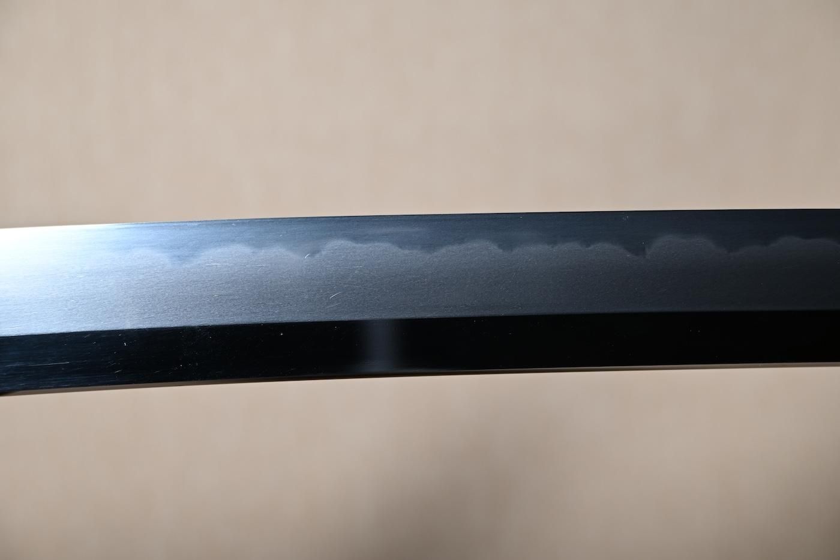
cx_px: 420
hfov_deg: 26.0
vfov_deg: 17.5
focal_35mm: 78
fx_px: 1820
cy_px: 280
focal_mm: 52
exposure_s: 1
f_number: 4.8
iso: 100
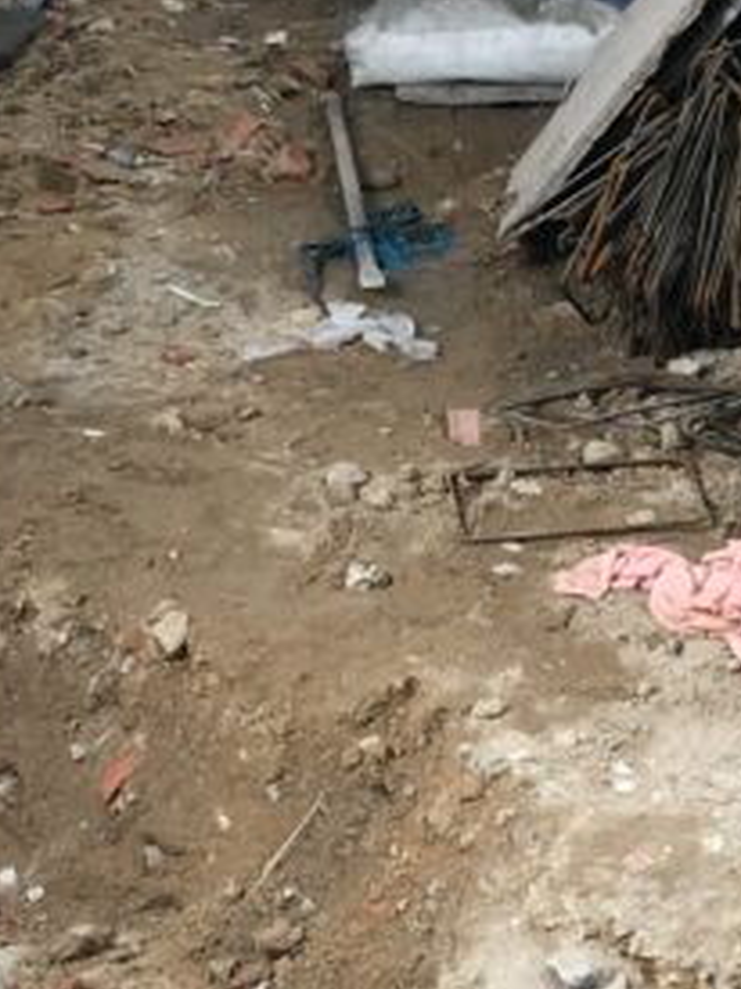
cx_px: 306
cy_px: 500
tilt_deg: -26.3
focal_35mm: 108
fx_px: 3085
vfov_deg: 18.2
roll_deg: +4.7
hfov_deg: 13.7
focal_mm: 4.15
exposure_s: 1/17
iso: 50
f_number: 2.2
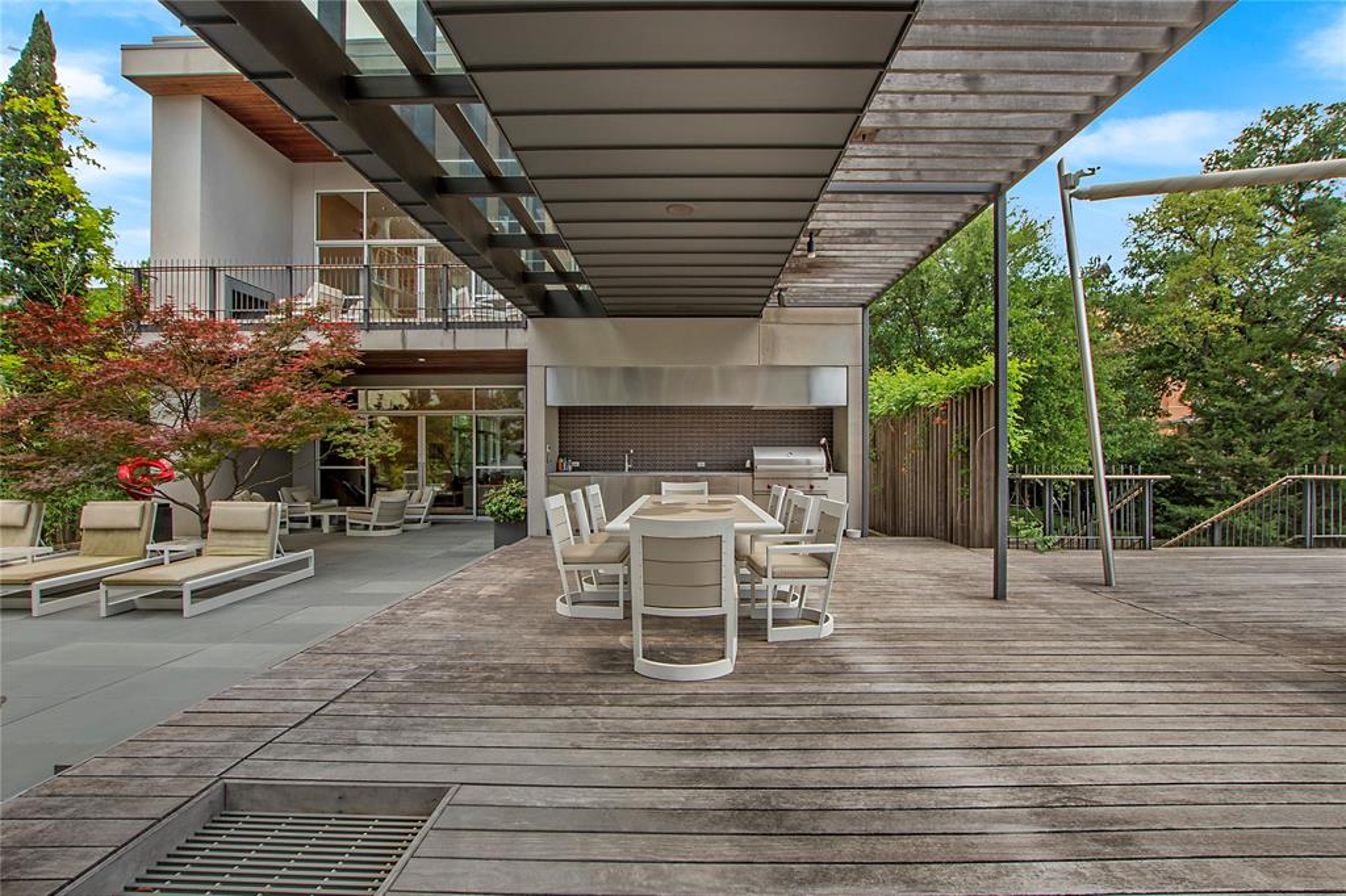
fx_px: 598
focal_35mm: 16
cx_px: 673
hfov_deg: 96.8
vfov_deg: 73.7
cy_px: 448
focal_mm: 11
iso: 100
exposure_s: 1/60
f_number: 8
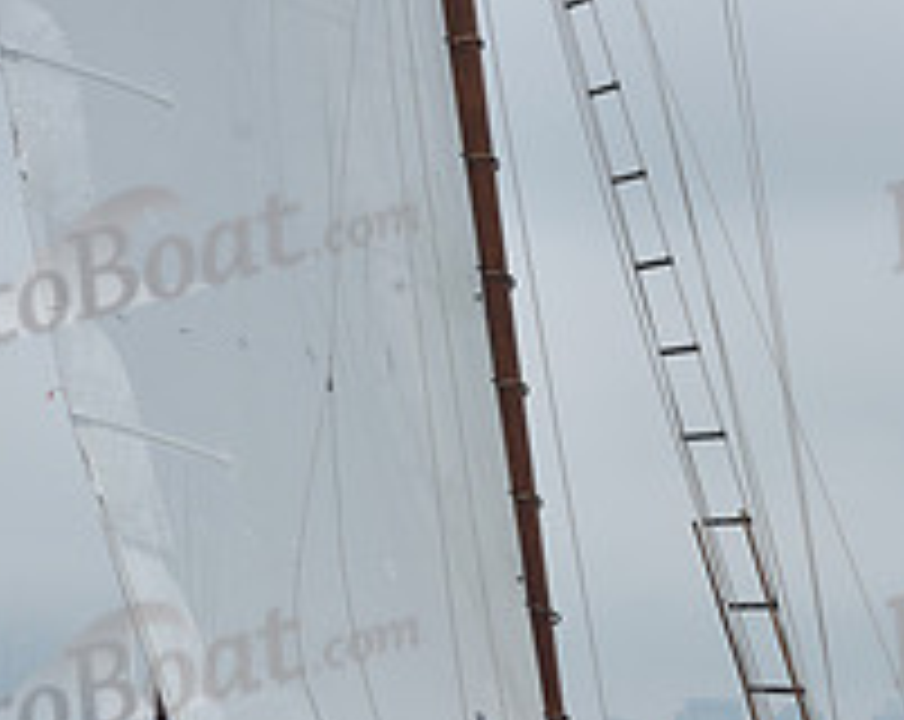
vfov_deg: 8.0
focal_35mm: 190
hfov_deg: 10.2
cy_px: 866
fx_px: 5074
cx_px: 657
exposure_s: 1/1000
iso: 250
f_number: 8
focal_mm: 70
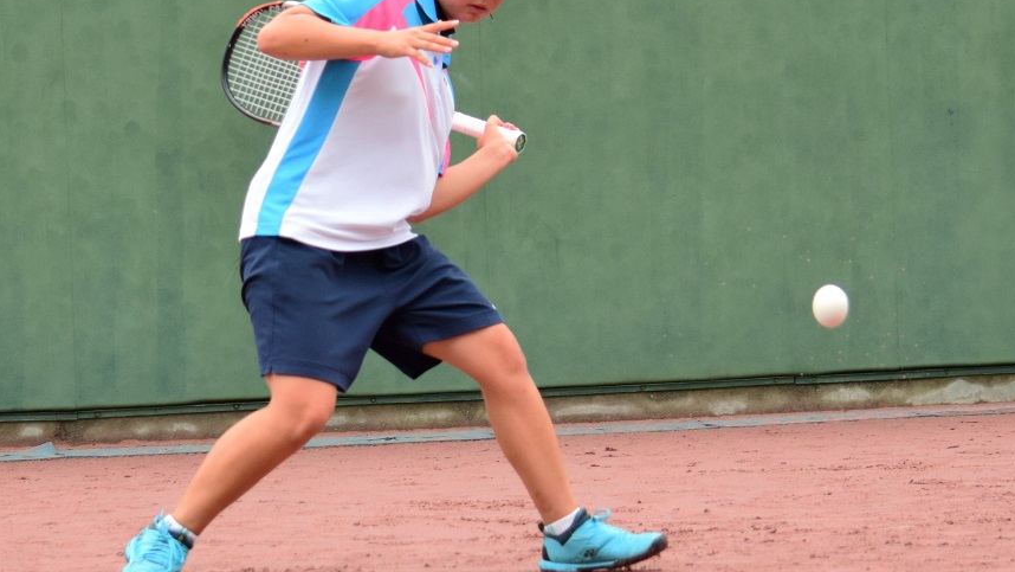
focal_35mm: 156
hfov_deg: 13.8
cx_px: 457
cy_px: 246
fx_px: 4189
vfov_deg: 7.8
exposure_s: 1/1250
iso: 500
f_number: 4.5
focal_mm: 85
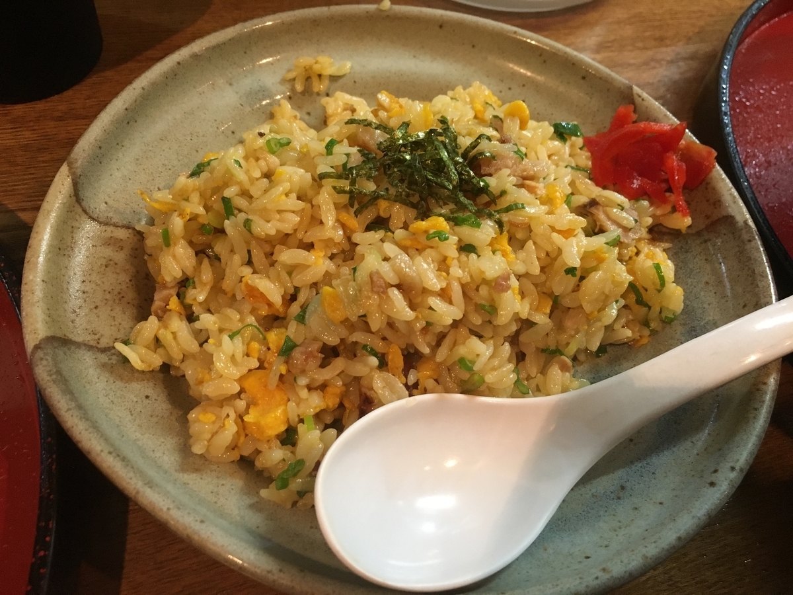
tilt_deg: -56.7
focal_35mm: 29
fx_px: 664
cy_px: 298
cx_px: 396
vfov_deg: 48.2
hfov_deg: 61.7
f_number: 2.2
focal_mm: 4.15
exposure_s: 1/24
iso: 200
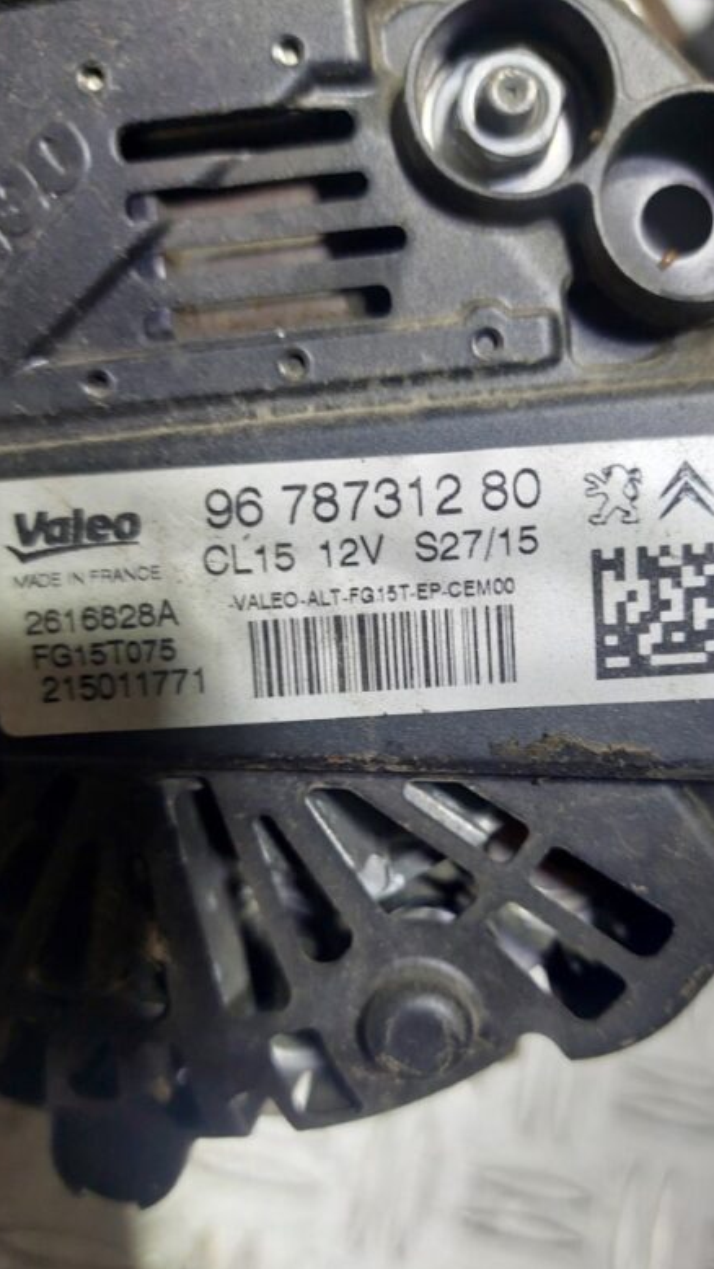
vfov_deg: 67.9
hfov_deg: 41.4
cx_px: 421
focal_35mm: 28
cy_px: 651
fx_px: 942
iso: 125
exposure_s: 1/50
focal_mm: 5.23
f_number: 1.8
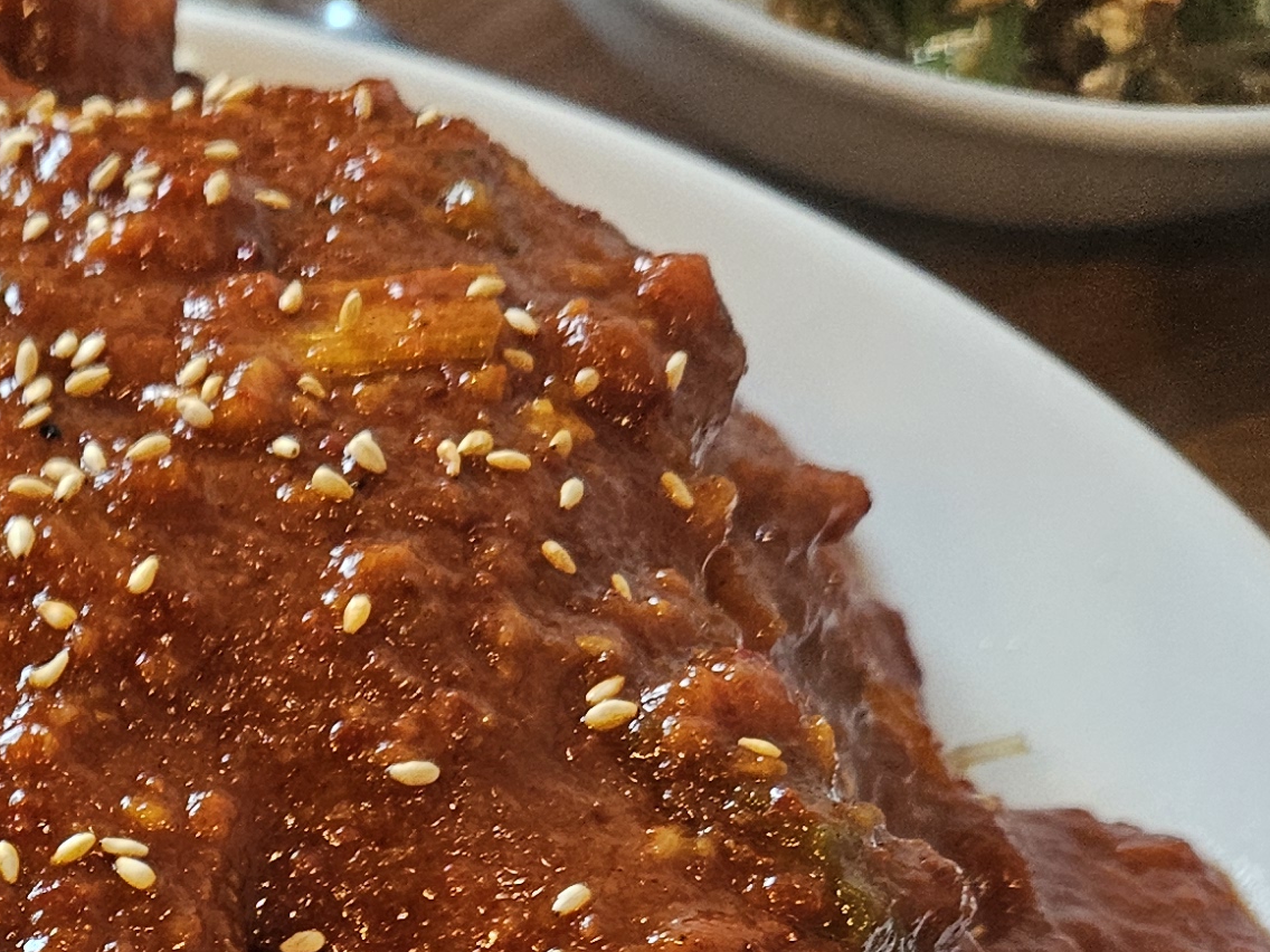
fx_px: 2972
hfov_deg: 22.0
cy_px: 1383
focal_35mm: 81
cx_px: -313
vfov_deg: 16.7
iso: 250
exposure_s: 1/120
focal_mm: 5.4
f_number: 1.8
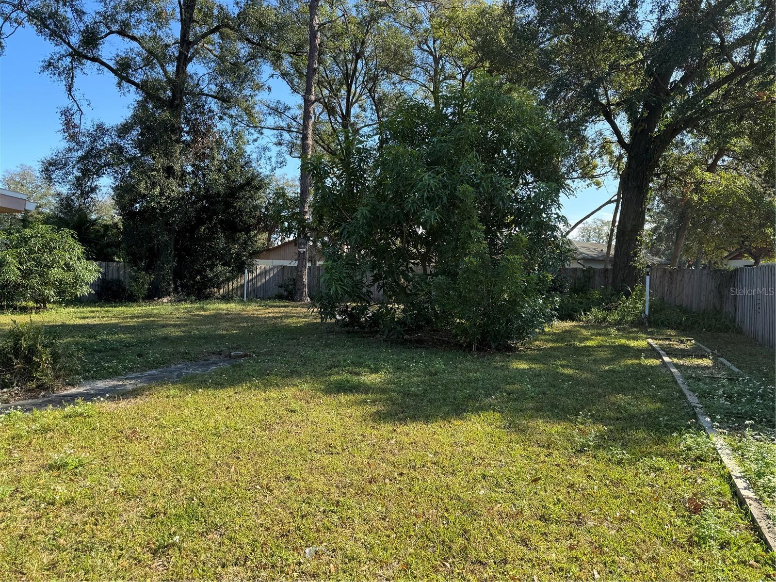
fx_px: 538
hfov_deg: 71.6
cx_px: 388
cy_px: 291
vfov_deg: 56.8
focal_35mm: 24
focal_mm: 6.86
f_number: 1.78
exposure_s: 1/1285
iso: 80
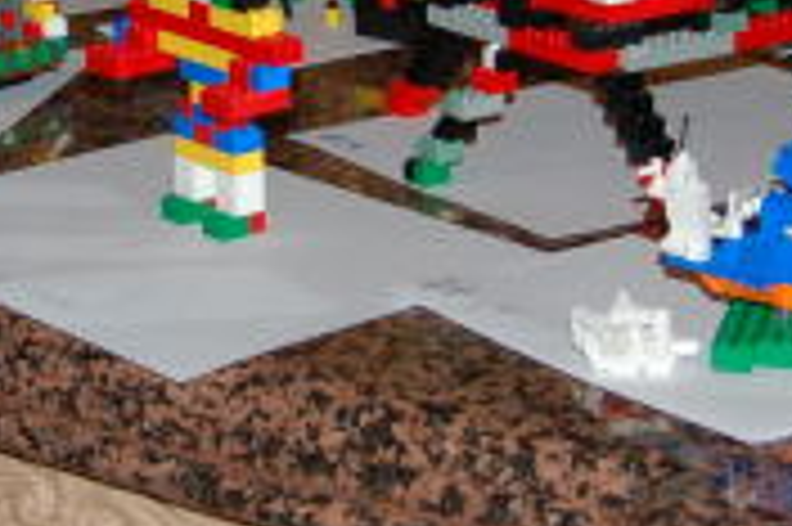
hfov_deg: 14.3
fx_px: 3121
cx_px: 104
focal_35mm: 142
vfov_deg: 9.6
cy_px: 18
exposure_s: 1/60
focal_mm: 26
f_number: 4
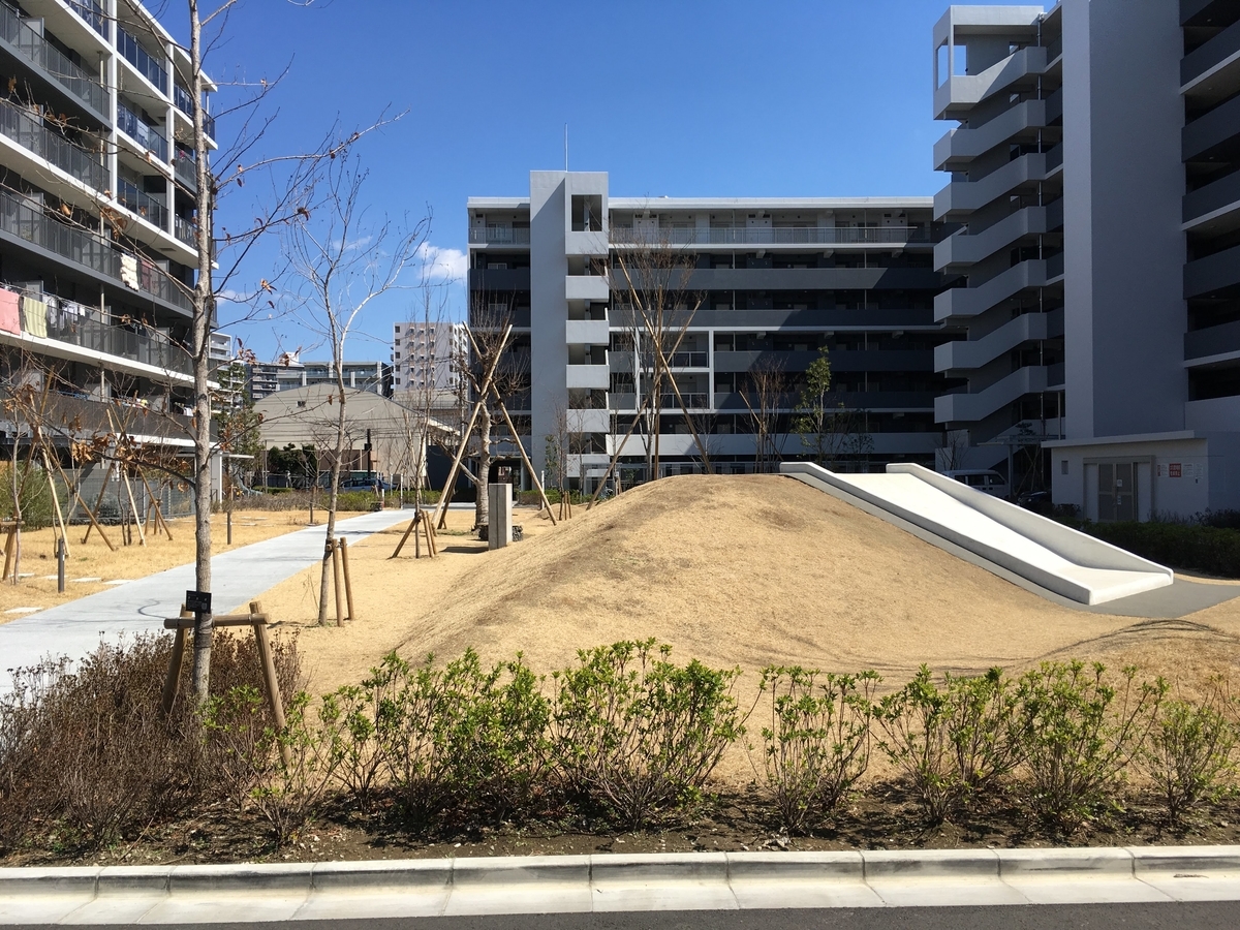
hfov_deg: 61.7
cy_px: 465
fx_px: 1039
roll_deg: +0.7
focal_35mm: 29
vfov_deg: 48.2
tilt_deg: +0.3
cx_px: 620
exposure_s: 1/1570
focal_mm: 4.15
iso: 25
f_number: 2.2
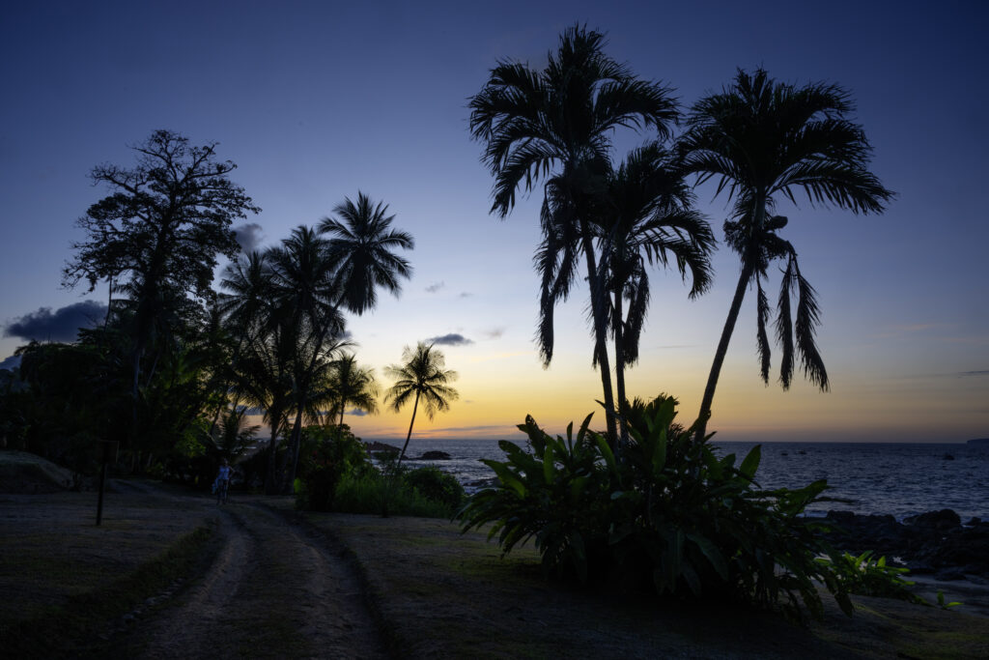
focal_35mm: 24
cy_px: 330
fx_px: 659
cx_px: 494
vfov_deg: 53.1
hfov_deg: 73.7
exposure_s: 1/5
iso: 80
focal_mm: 24
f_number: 18
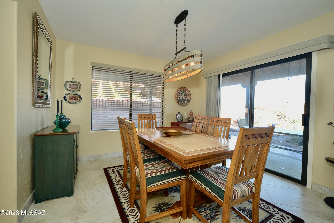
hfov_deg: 96.7
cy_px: 112
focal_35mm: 16
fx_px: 148
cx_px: 167
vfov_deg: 73.7
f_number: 7.1
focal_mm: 16
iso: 800
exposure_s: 1/60
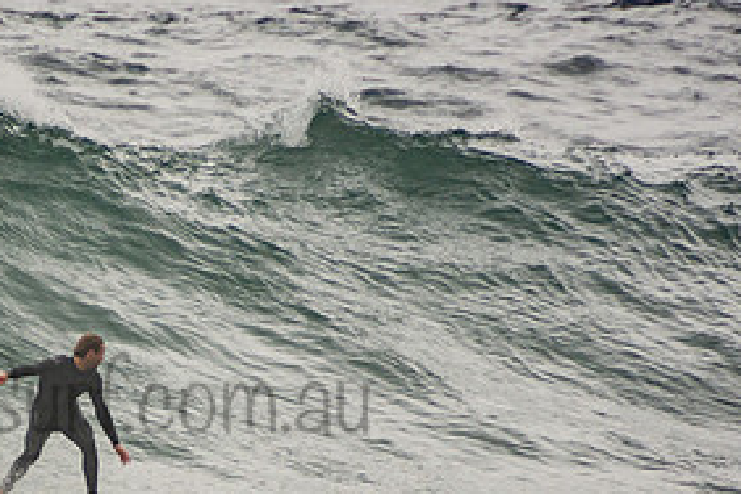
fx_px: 25439
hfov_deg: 1.7
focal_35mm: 1236
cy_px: 372
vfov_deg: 1.1
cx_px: 92
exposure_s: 1/1250
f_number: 5.6
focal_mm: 400
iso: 280
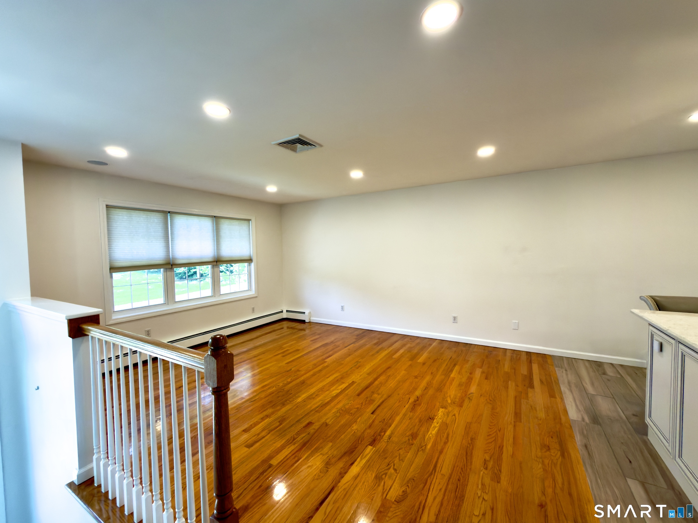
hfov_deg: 102.1
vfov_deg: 85.7
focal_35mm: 14
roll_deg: +0.4
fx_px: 282
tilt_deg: -2.4
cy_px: 262
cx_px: 349
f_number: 2.2
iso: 64
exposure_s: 1/60
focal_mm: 2.22
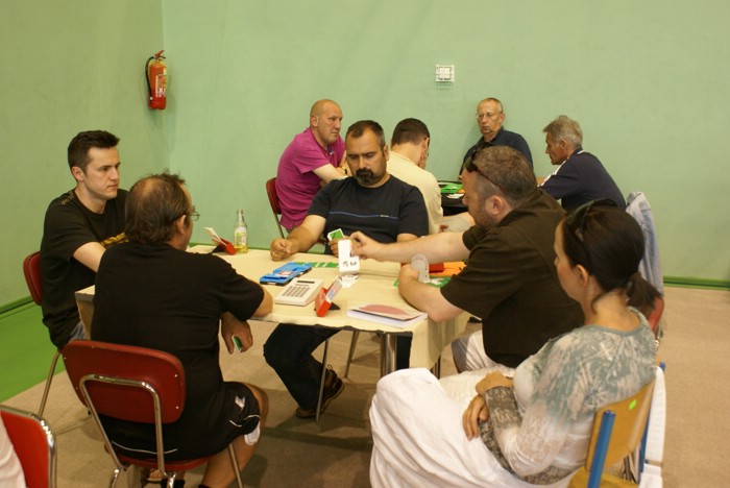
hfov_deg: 49.5
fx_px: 791
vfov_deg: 34.3
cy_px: 244
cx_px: 365
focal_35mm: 39
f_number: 5.6
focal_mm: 26
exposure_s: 1/15
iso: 400
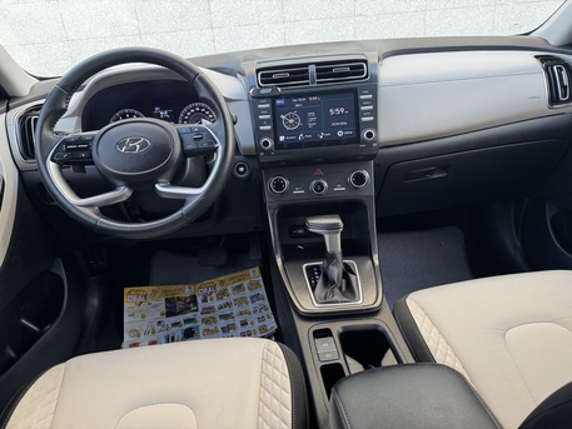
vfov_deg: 56.8
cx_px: 286
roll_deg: +5.3
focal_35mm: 24
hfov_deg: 71.6
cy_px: 214
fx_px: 397
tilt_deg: -22.9
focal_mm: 6.76
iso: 200
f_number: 1.78
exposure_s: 1/120
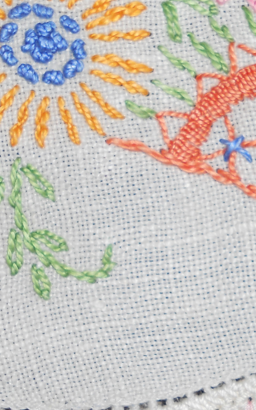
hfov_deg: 14.7
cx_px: 240
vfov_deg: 23.5
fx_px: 982
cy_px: 265
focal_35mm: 88
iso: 80
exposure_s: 1/25
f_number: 8.8
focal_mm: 5.8
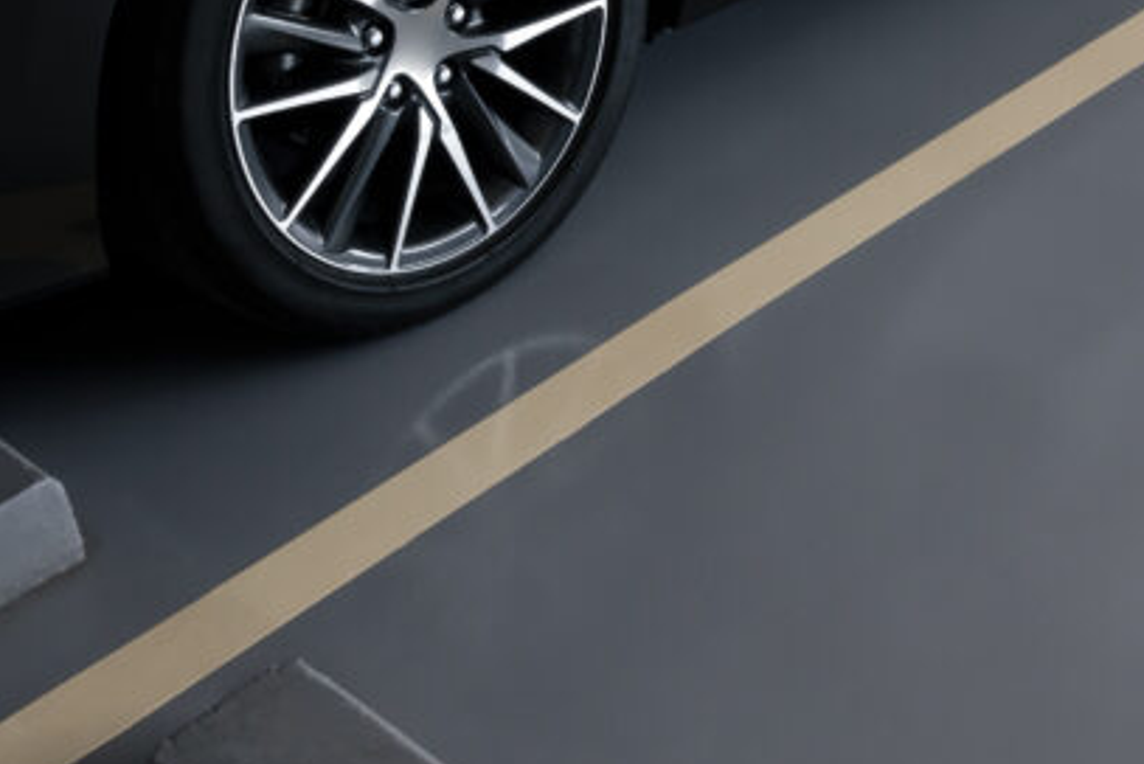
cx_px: 807
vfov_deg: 20.5
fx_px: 2099
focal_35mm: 66
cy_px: 174
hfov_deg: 30.2
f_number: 7.1
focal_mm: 13
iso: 400
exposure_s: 1/80
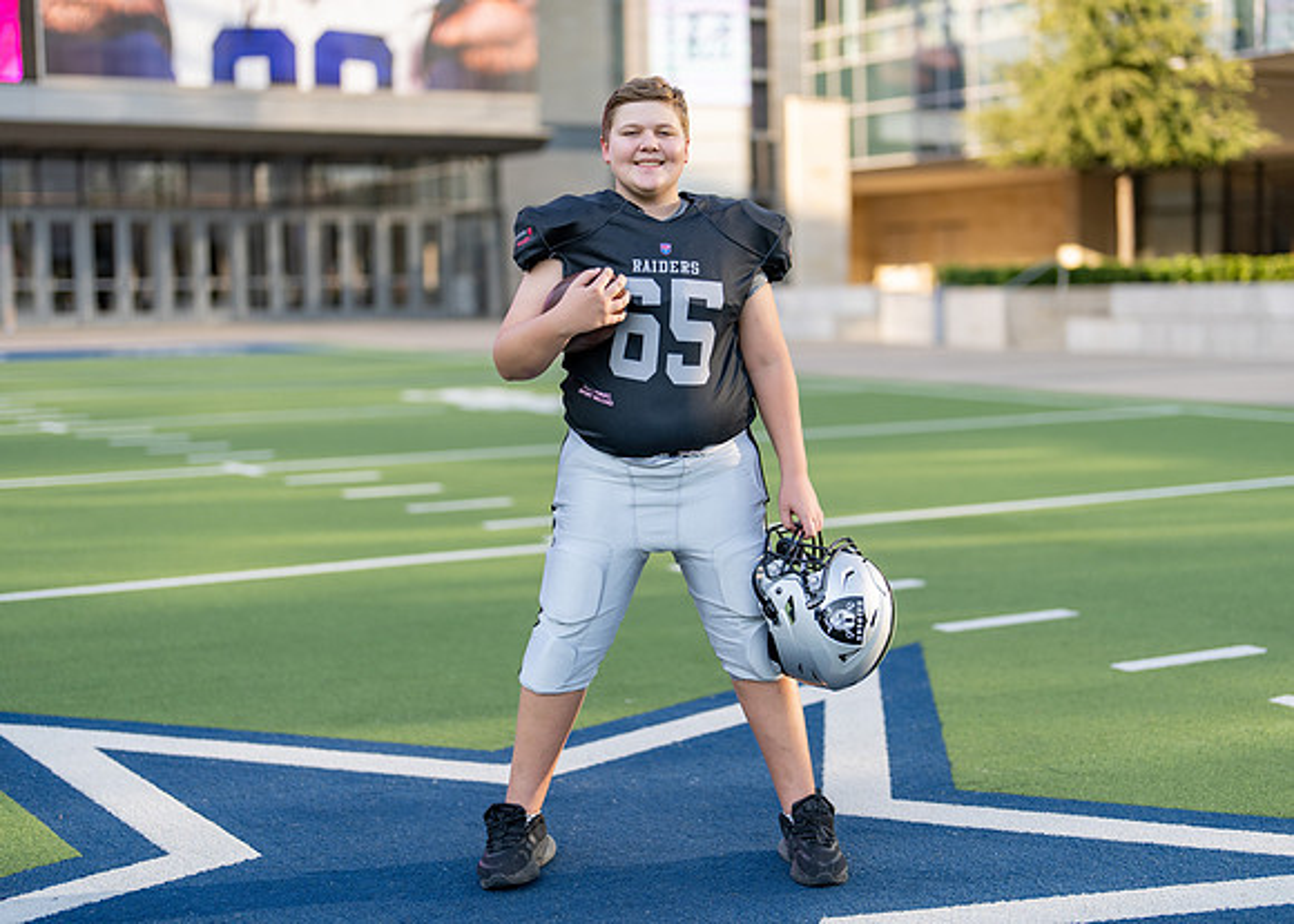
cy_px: 463
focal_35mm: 58
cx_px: 703
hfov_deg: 33.9
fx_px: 2121
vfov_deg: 24.6
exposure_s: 1/2500
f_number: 1.2
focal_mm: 50
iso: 100
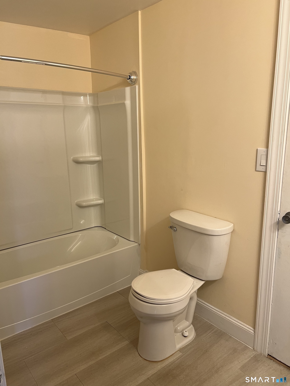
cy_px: 193
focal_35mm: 26
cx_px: 145
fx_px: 290
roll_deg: +1.8
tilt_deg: -9.8
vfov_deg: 67.3
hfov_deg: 53.1
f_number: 1.5
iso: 80
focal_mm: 5.7
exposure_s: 1/60
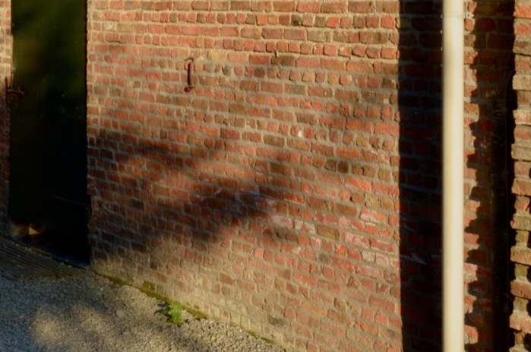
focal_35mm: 85
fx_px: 1251
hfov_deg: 23.5
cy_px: 2
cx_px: 88
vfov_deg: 15.7
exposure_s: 1/60
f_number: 13
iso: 320
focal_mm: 22
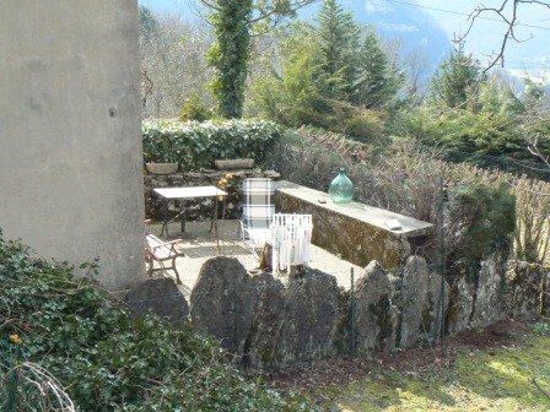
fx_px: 1128
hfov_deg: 27.4
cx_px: 275
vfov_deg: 20.7
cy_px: 206
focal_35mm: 71
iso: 400
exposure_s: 1/500
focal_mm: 11.8
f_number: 5.6
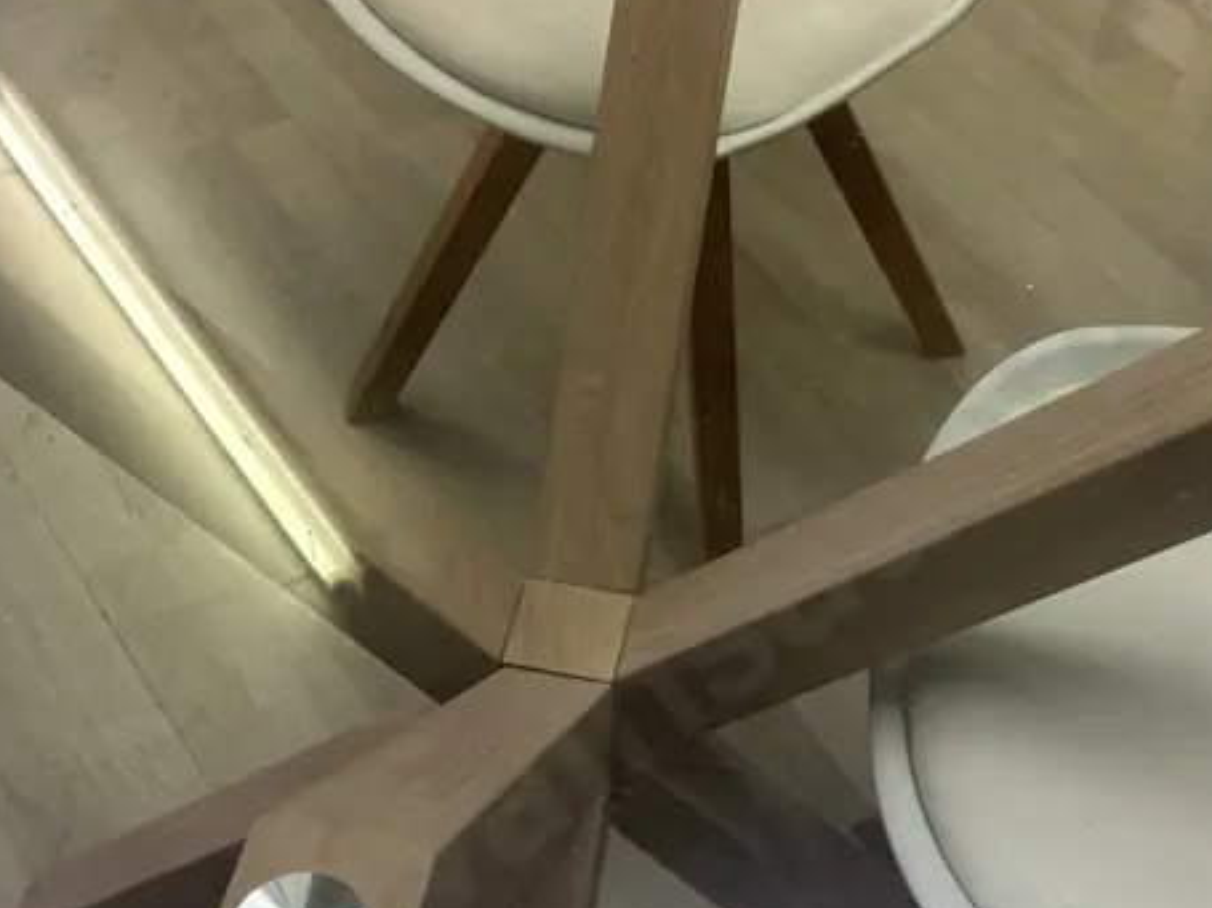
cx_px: 695
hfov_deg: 35.5
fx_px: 1890
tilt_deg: -52.6
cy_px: 668
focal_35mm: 54
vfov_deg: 26.7
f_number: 1.78
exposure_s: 1/100
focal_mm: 6.86
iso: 100
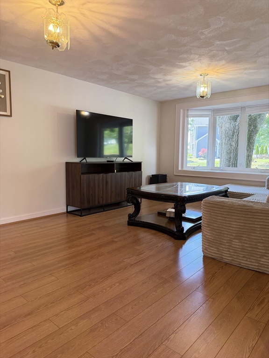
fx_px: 249
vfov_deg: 71.6
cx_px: 134
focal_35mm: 24
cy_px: 179
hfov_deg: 56.8
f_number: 1.78
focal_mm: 6.76
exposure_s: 1/120
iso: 200
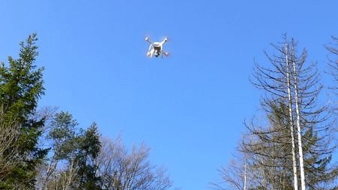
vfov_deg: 18.3
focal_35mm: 65
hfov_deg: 32.2
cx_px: 216
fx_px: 582
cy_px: 162
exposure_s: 1/200
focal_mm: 7.4
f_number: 5.6
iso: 100
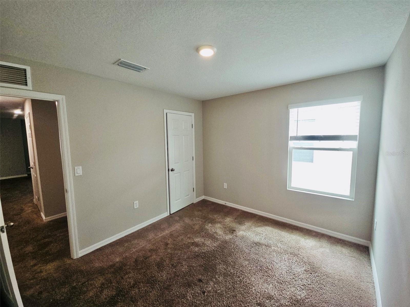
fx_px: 154
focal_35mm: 13
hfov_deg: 106.2
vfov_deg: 89.9
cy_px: 154
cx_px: 205
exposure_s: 1/60.2
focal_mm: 2.2
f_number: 2.2
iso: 65
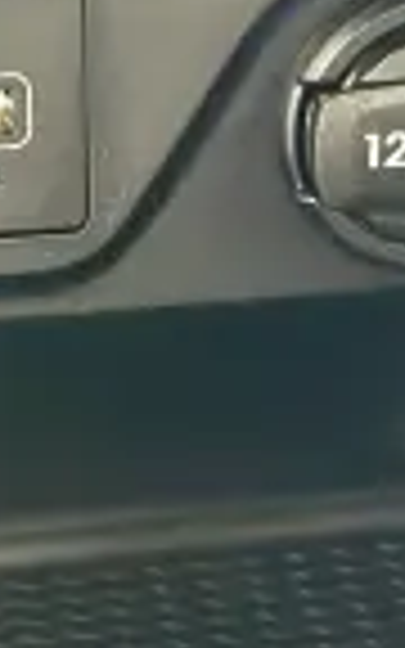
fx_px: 2243
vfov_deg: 16.4
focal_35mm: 127
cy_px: 230
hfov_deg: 10.1
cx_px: -153
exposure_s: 1/30
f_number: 1.78
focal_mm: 6.86
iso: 1000
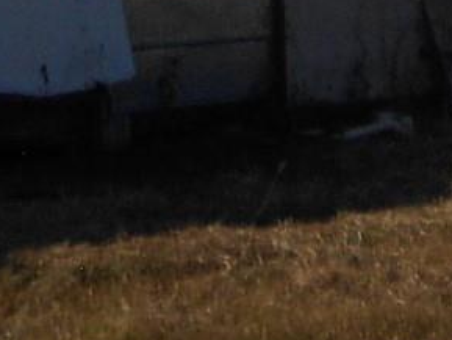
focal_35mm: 184
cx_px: 760
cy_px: -119
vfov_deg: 8.0
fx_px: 2404
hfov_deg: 10.2
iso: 80
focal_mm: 4.6
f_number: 8
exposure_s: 1/400
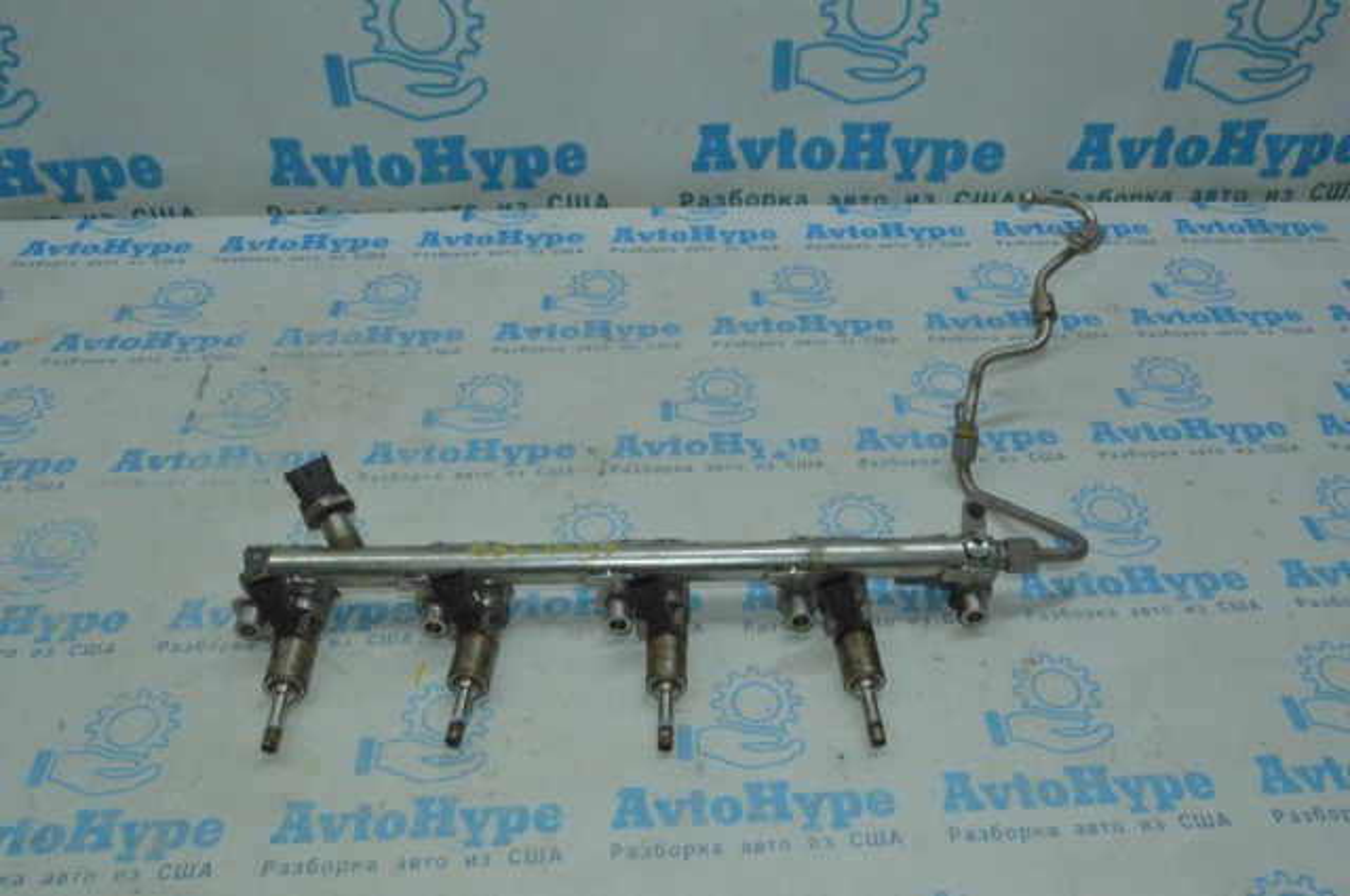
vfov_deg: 43.5
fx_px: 1124
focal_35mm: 30
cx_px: 675
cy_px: 448
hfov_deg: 62.0
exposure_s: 1/40
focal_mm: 20
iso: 1800
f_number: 25
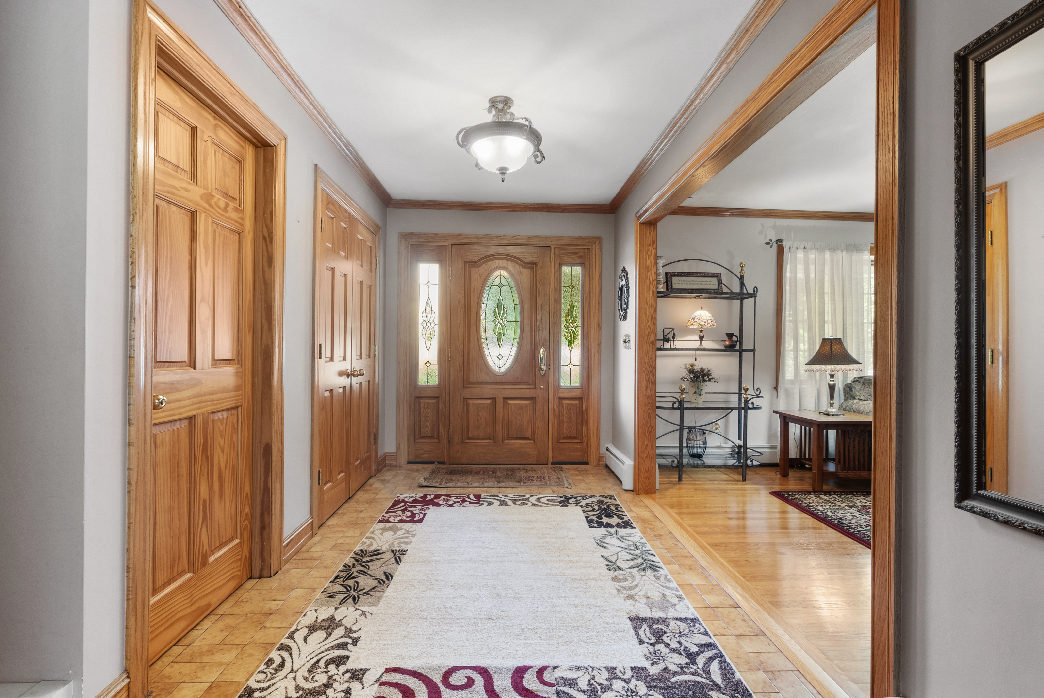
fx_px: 464
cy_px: 349
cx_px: 522
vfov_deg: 73.8
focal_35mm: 16
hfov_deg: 96.7
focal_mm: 16
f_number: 9
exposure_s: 2.5
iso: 250
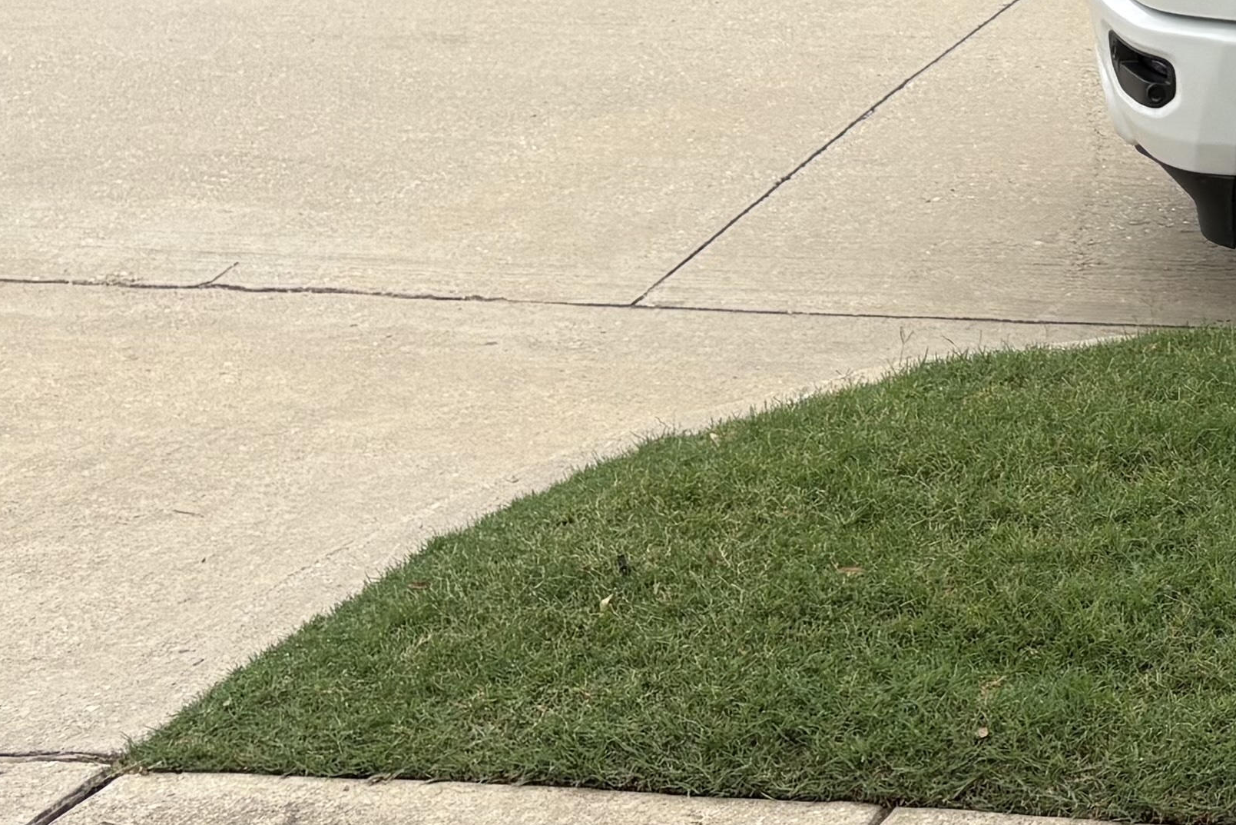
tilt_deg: -4.7
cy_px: -262
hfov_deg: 19.3
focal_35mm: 96
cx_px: 1685
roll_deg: -0.5
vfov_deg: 13.7
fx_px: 3296
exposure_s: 1/1550
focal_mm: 5.96
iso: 50
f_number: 1.6
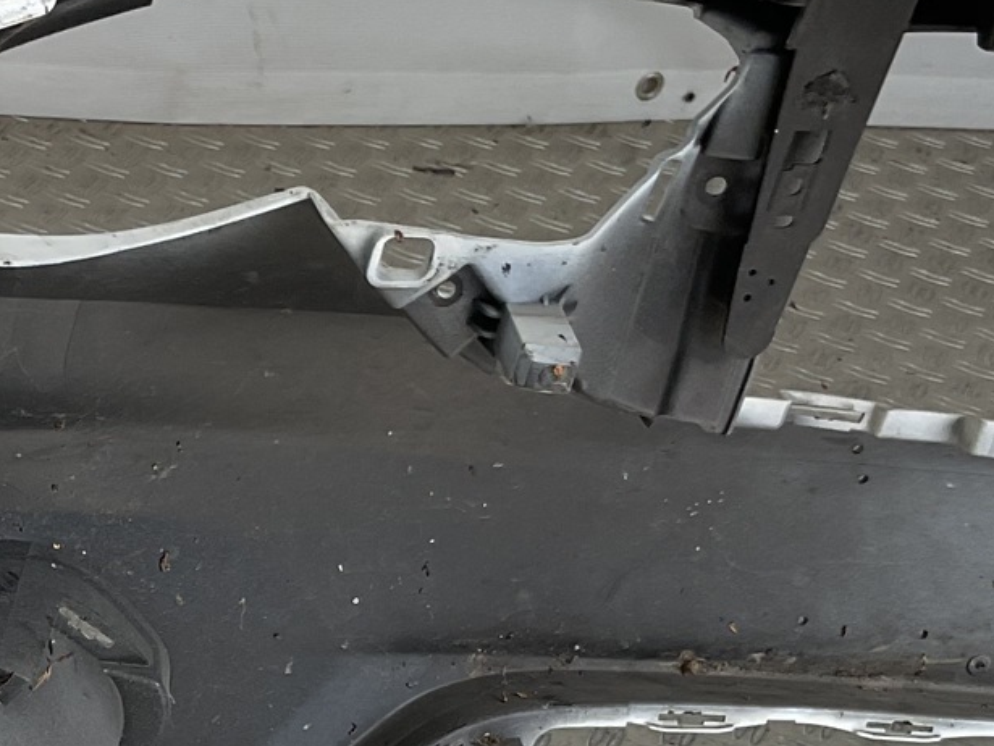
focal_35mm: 95
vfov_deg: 15.3
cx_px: -5
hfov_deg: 20.0
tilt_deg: -35.7
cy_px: 710
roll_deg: -13.3
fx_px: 2730
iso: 16
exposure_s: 1/367
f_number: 1.8
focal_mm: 3
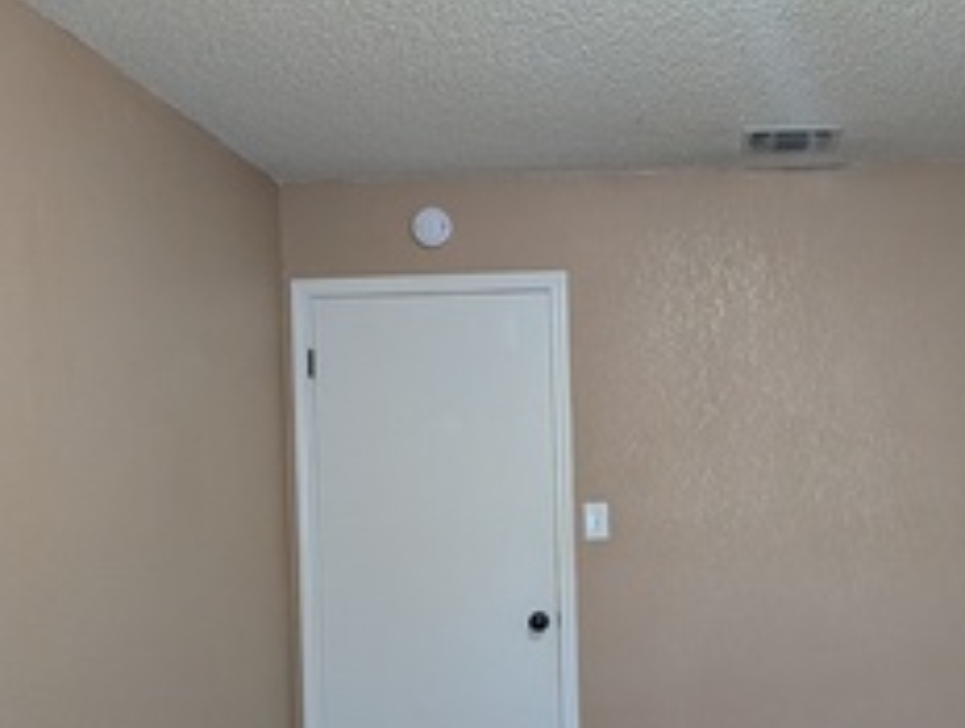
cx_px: 724
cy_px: 528
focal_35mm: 33
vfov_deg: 42.0
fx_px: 922
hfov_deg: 52.8
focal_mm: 2.02
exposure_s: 1/40
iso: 53
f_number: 1.7
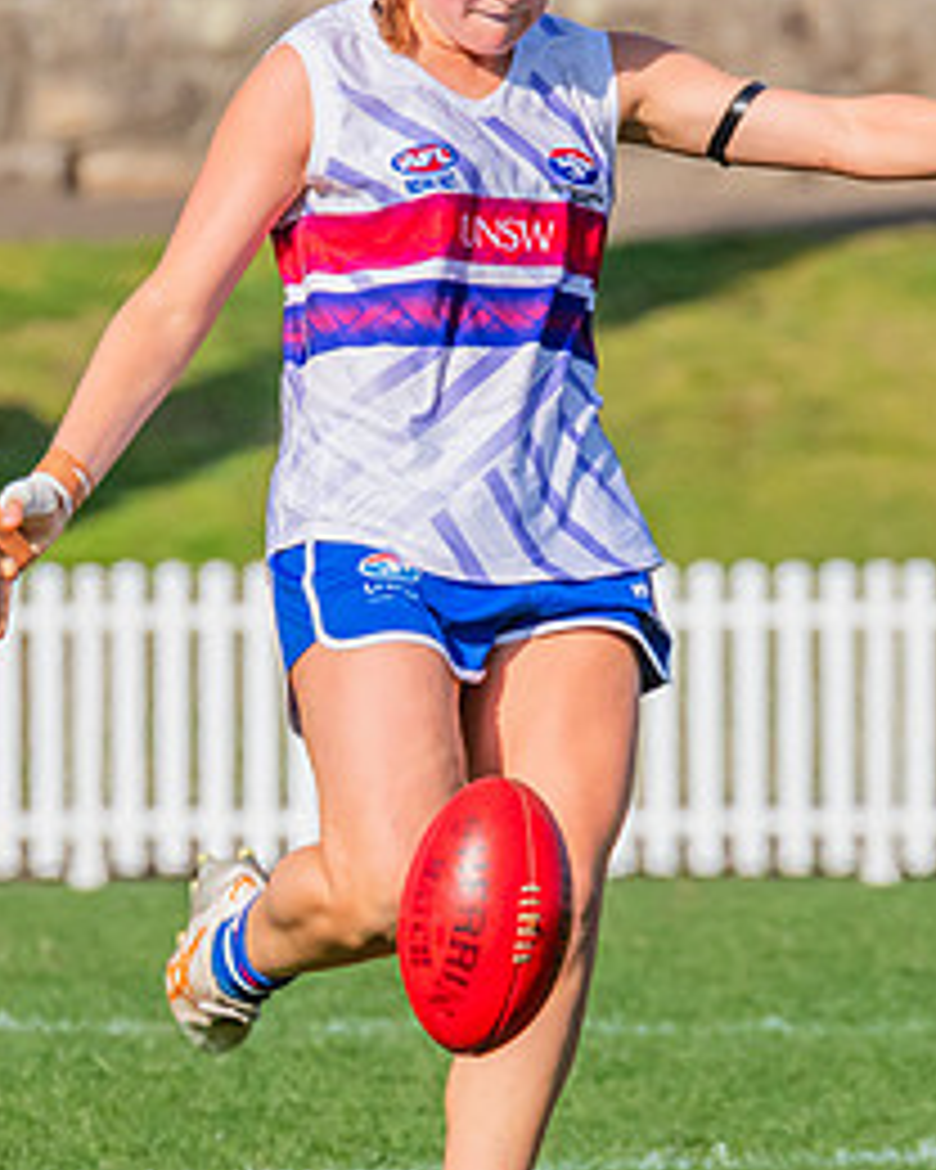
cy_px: 597
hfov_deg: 1.1
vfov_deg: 1.4
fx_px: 46955
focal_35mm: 1356
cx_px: 509
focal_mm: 420
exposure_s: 1/1250
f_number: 13
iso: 800
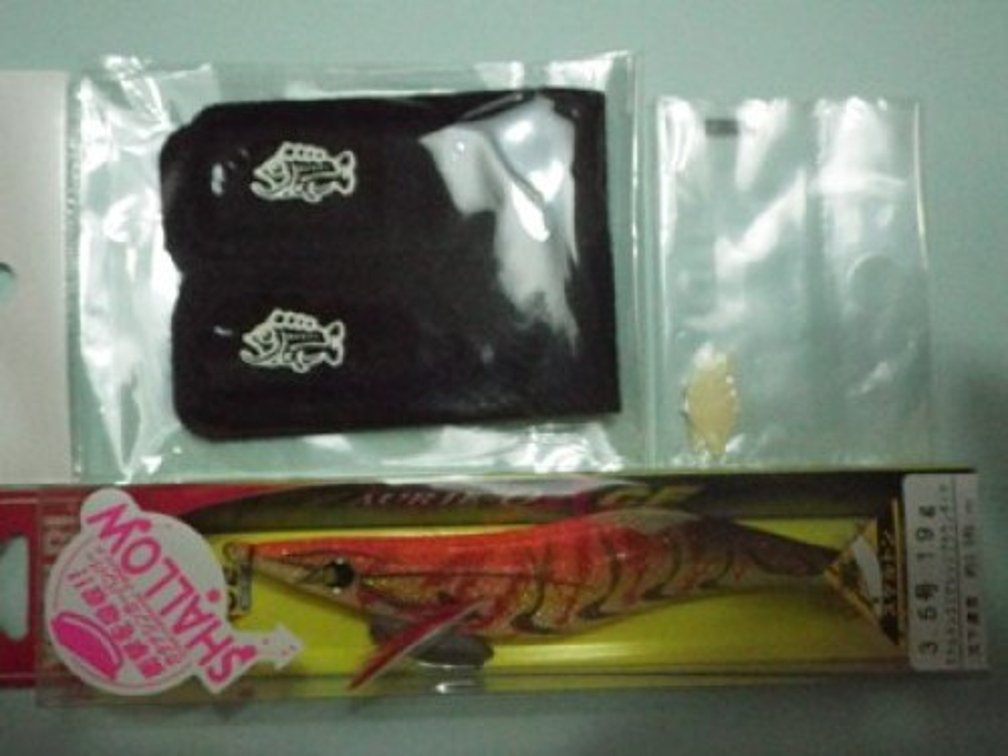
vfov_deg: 41.8
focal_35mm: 34
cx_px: 504
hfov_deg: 54.0
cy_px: 378
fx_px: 990
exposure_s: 1/20
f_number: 3.8
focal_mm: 6.1
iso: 400
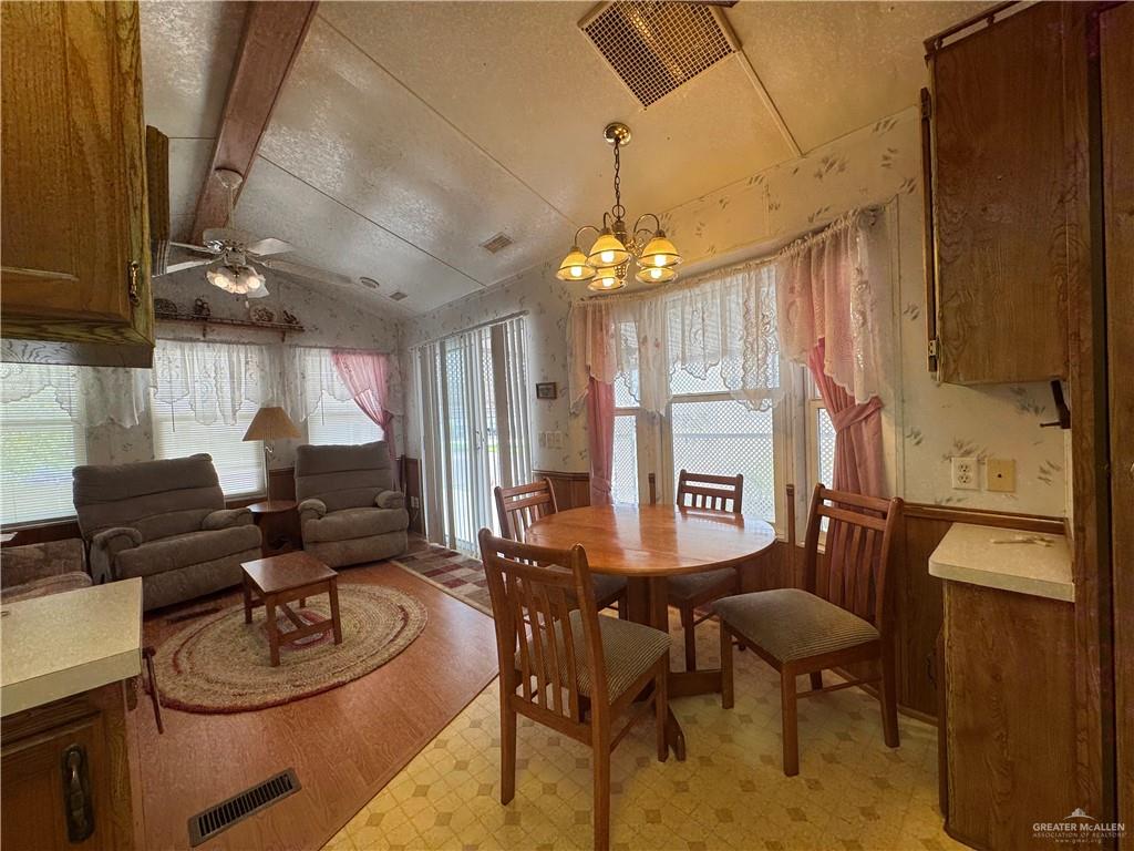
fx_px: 459
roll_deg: +2.0
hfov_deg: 102.1
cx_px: 567
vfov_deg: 85.7
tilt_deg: -1.2
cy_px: 426
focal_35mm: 14
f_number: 2.2
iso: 40
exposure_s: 1/128
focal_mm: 2.22
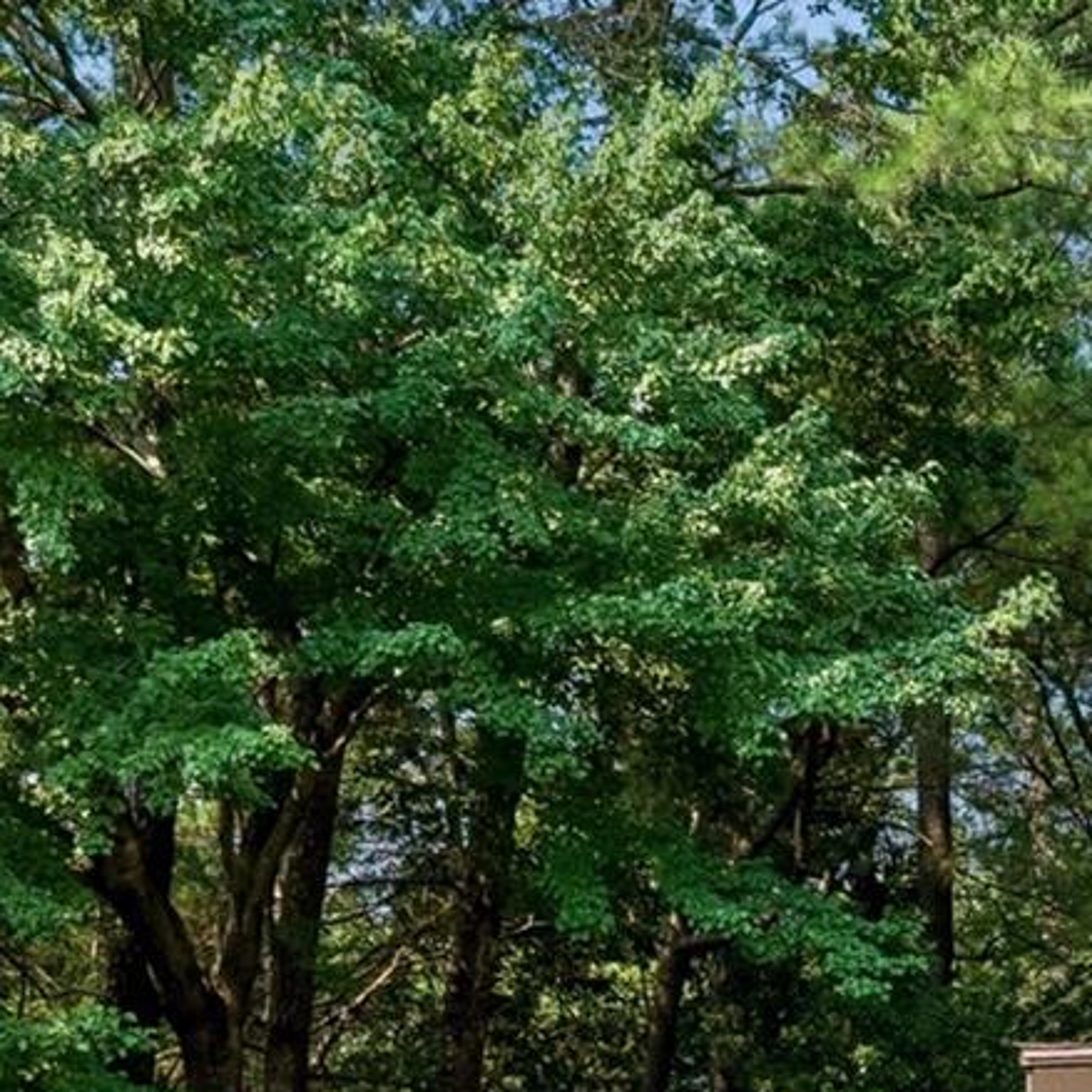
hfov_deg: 16.6
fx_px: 3533
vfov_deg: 16.0
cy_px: 1668
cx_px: 1430
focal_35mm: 99
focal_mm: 12.3
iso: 110
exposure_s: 1/640
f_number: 2.8
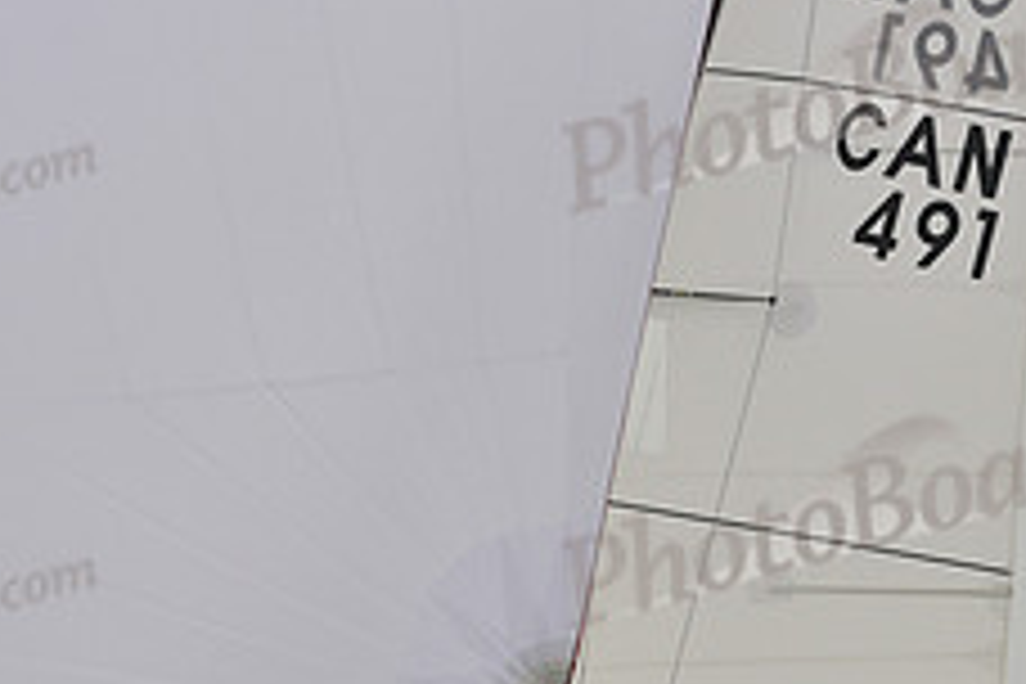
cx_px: 333
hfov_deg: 4.1
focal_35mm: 509
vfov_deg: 2.7
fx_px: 14505
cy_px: 808
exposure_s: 1/1250
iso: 400
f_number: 7.1
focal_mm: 200
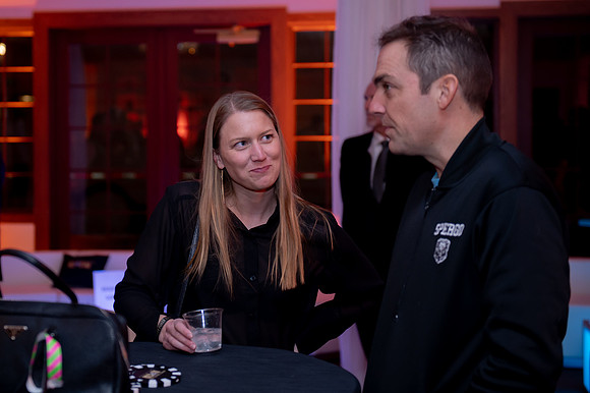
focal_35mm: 74
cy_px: 139
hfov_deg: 27.3
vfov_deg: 18.4
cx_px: 208
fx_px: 1208
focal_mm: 56
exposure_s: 1/125
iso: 1600
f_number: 2.8
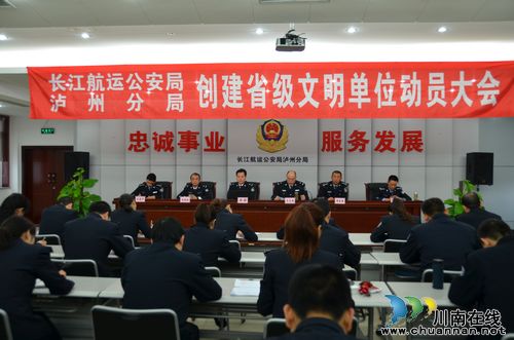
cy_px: 170
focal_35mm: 30
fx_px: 427
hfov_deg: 62.0
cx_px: 257
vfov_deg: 43.4
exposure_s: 1/20
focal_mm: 20
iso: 200
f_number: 3.5
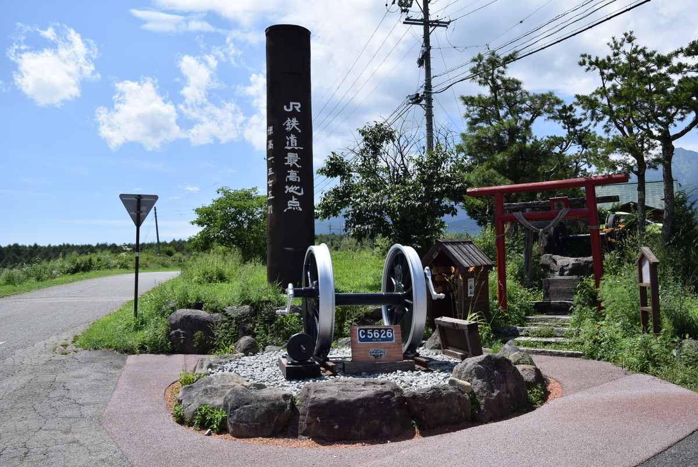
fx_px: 640
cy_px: 234
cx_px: 349
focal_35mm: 33
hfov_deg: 57.2
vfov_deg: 40.0
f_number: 5.6
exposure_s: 1/800
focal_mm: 22
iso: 100
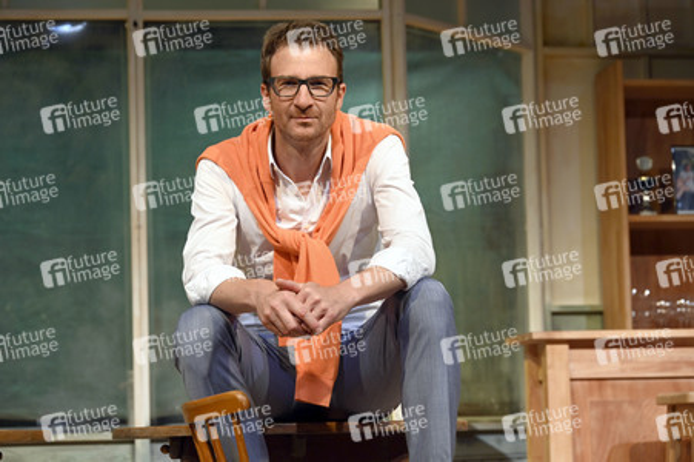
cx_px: 347
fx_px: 1907
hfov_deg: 20.6
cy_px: 231
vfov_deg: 13.8
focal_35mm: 99
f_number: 6.3
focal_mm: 99
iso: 1250
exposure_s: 1/80
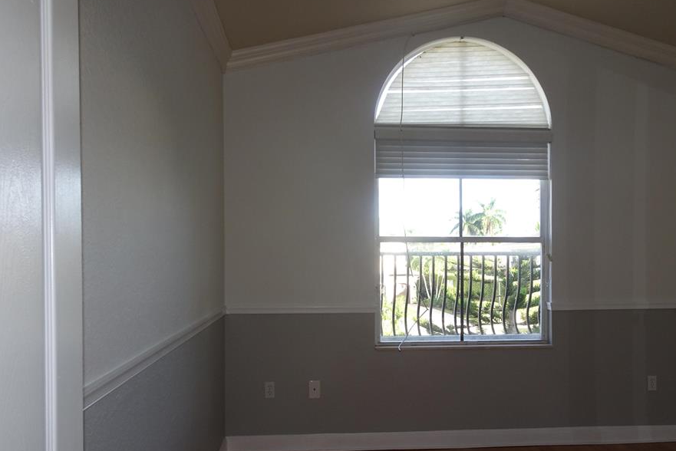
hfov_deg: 63.5
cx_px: 368
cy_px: 271
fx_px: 545
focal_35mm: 29
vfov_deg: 44.8
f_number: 3.5
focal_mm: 4.1
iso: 80
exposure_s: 1/30
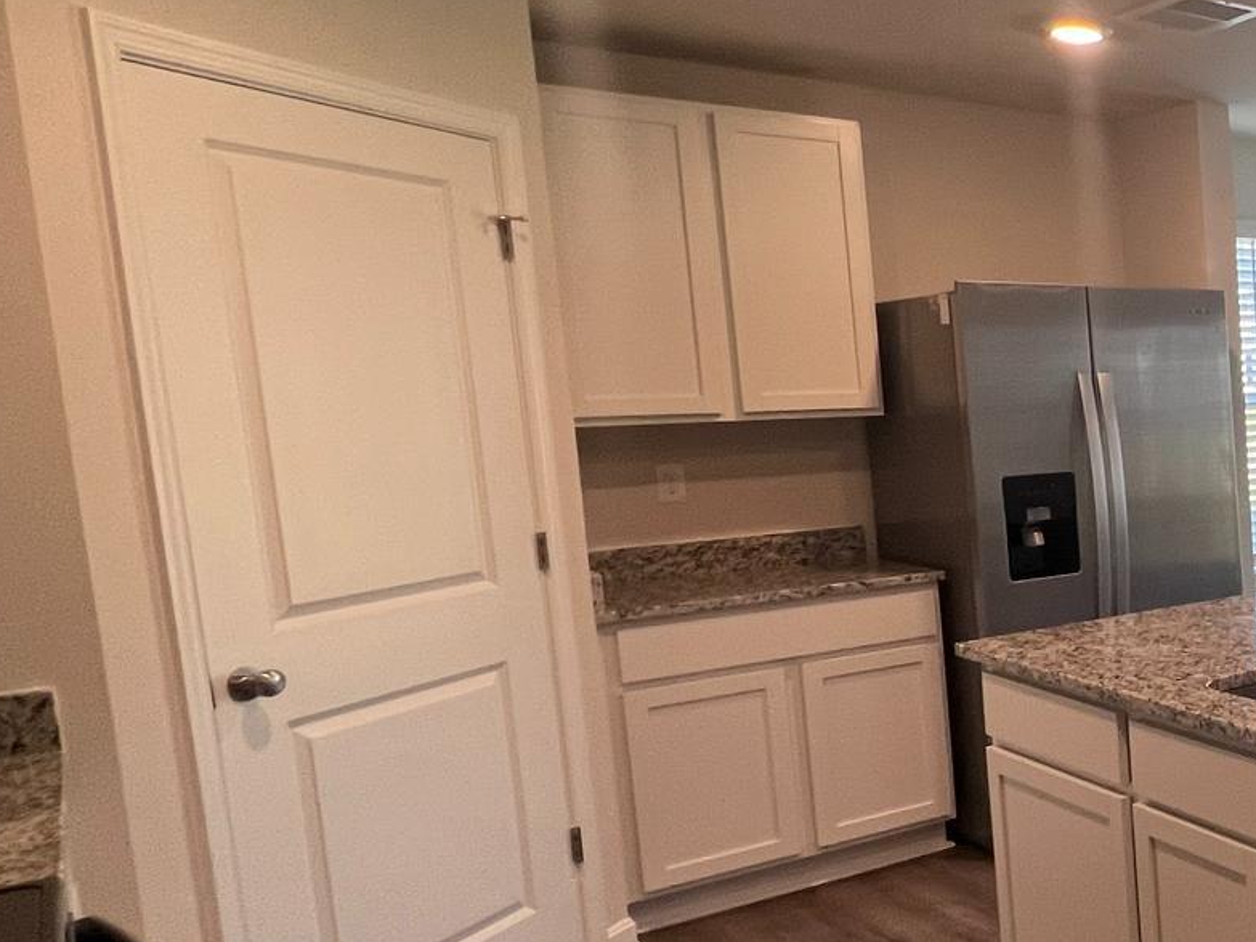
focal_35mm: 34
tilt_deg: -8.0
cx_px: 1623
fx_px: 1233
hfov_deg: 36.2
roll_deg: +1.0
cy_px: 522
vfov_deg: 41.7
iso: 125
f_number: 1.8
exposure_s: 1/120
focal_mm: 1.57
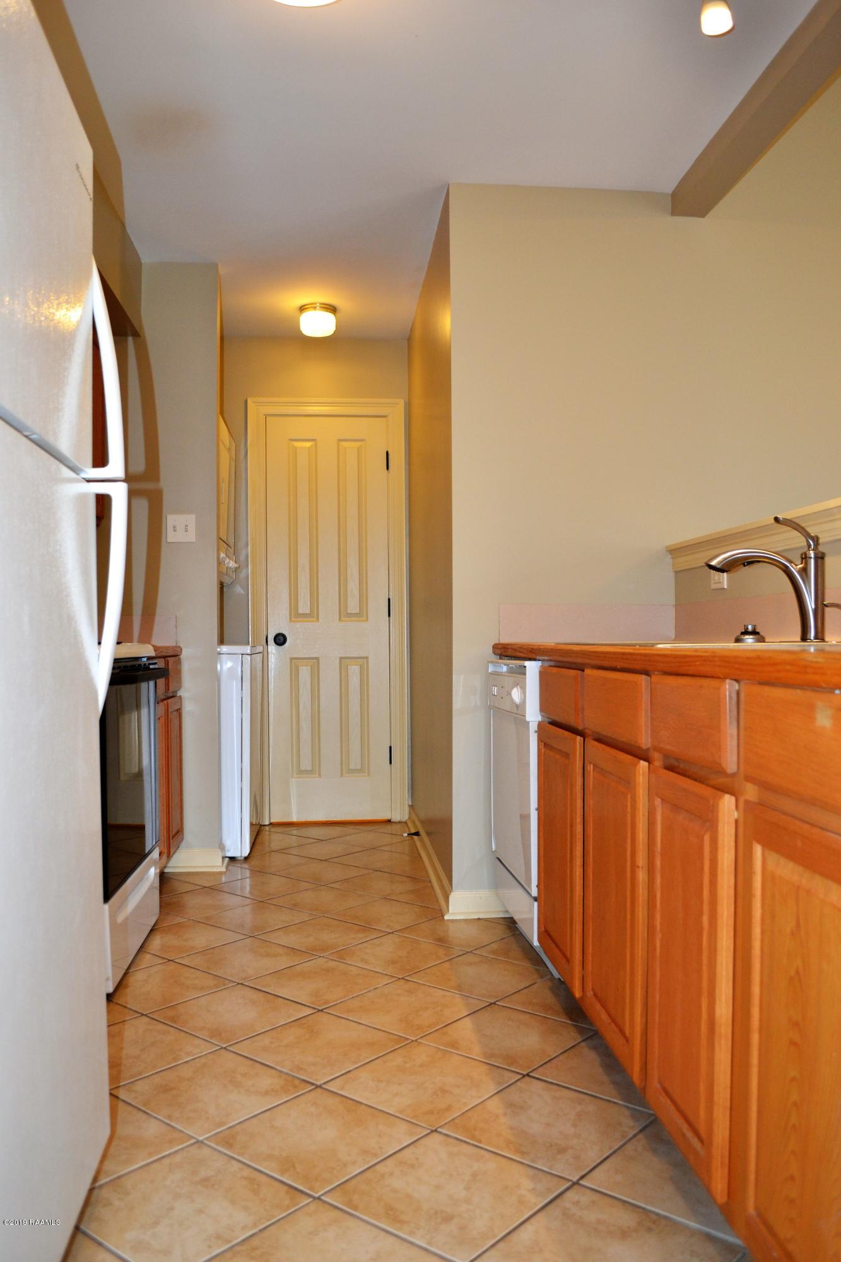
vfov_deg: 67.4
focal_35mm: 27
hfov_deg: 47.9
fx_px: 946
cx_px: 420
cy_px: 631
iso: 500
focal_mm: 18
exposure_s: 1/60
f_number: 3.5
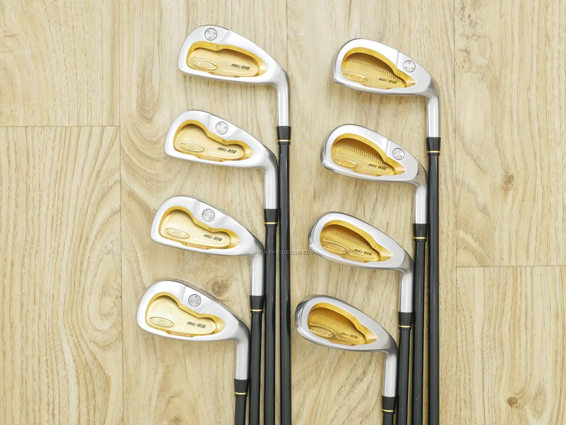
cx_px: 283
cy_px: 212
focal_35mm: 50
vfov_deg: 29.1
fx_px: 818
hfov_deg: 38.2
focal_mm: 25
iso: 1600
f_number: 4
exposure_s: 1/50
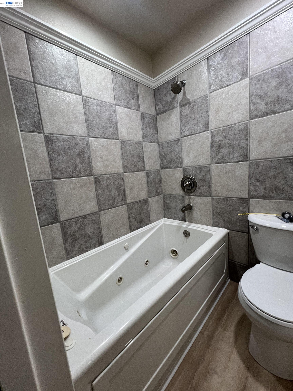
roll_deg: +5.4
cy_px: 196
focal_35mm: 13
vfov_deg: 106.2
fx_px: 147
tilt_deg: -8.3
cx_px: 146
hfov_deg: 89.9
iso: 160
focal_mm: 1.57
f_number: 1.8
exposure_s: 1/120
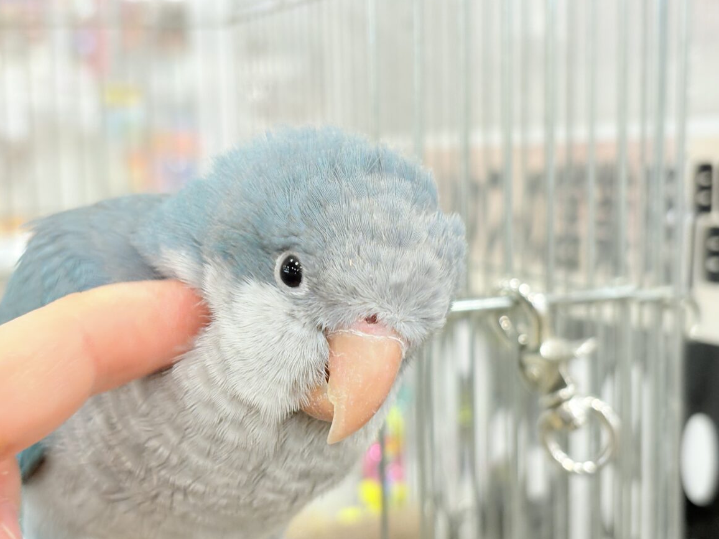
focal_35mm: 54
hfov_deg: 35.5
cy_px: 274
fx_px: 1122
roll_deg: +1.4
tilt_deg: -7.2
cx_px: 371
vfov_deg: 27.0
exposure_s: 1/50
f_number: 1.6
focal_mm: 5.96
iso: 80
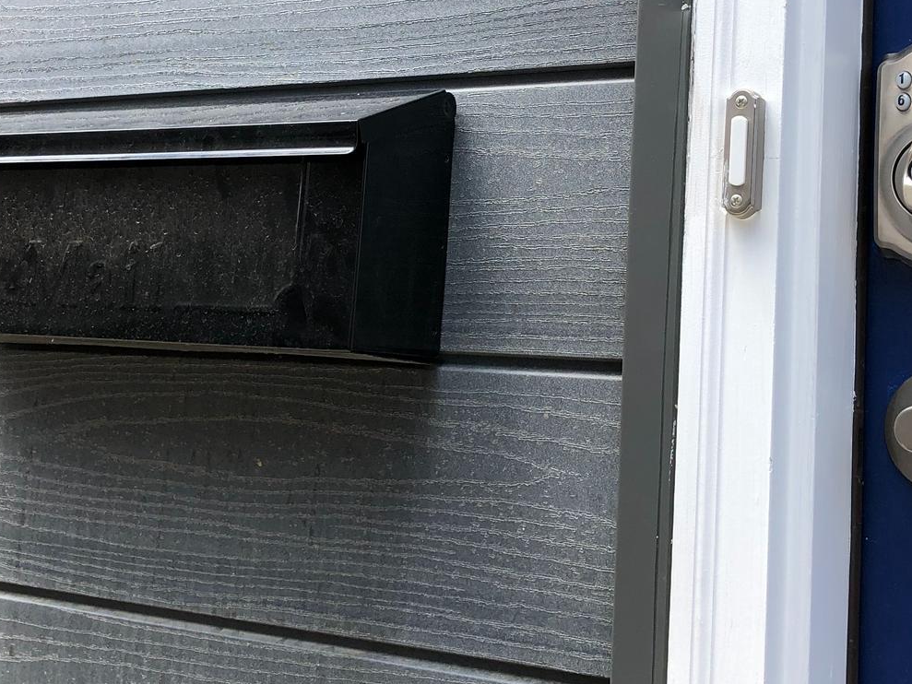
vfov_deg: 24.9
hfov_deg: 33.2
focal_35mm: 58
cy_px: 169
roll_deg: -4.3
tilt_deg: +9.2
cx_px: 518
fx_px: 1528
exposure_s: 1/444
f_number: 1.8
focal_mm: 3.99
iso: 20
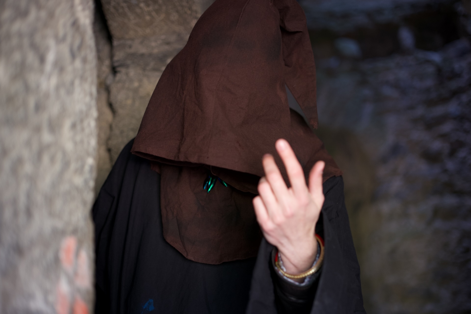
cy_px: 157
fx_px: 654
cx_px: 236
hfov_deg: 39.6
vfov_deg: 27.0
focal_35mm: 50
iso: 1000
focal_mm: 33
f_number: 1.4
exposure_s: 1/125
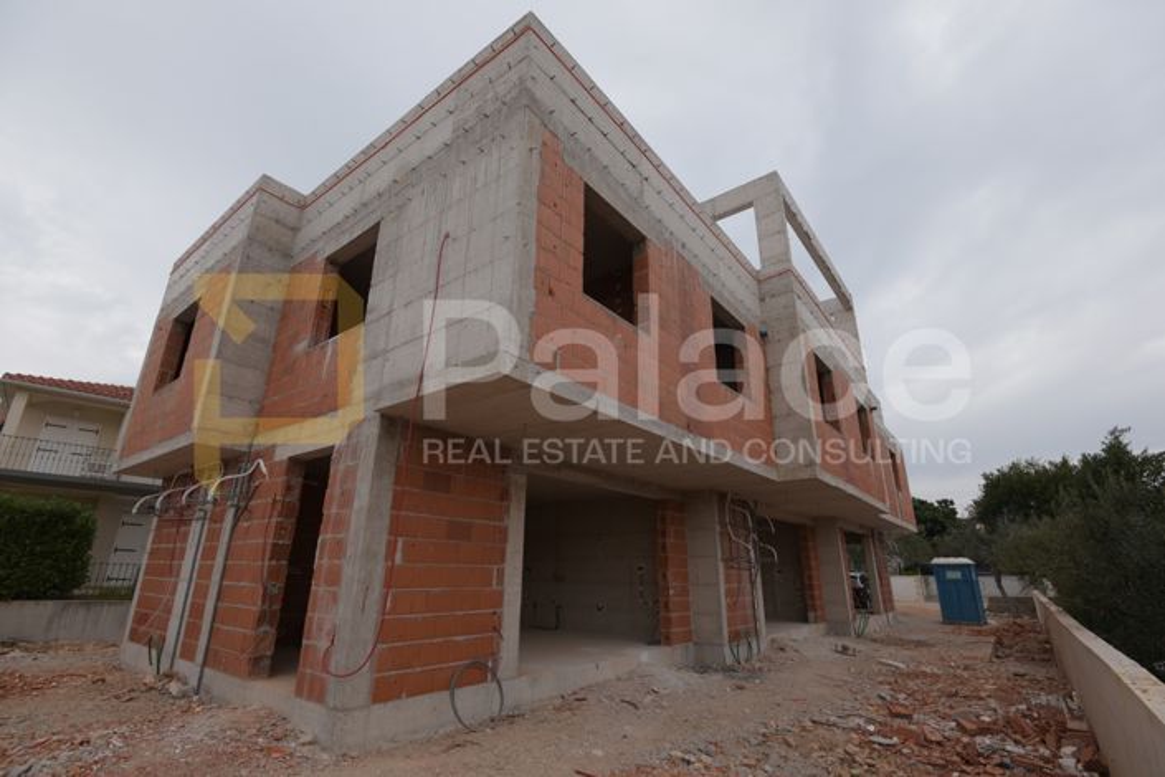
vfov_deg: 73.7
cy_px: 388
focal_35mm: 16
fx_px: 518
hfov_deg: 96.7
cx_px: 582
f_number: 6.3
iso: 200
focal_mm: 16
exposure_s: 1/500
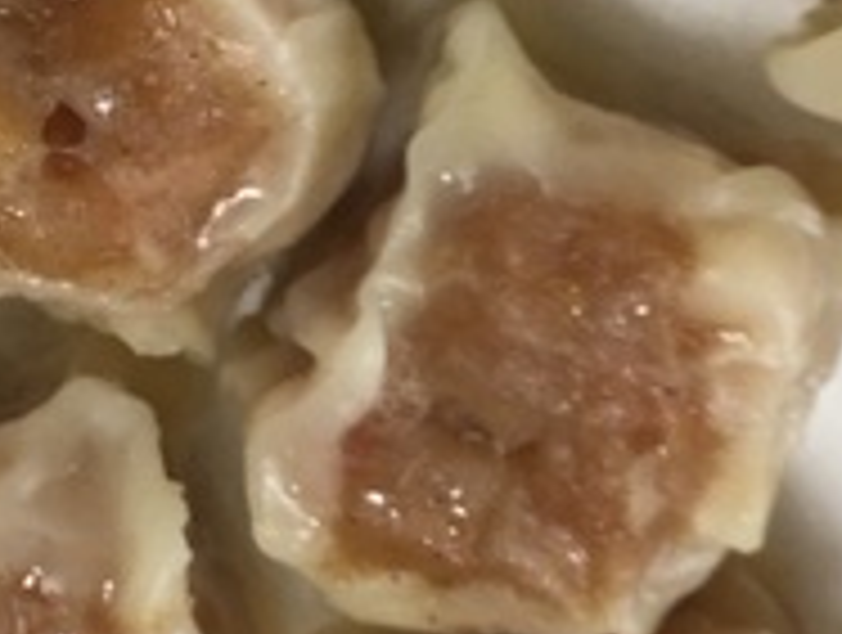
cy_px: 310
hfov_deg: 19.5
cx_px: 747
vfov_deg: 15.0
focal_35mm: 99
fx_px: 2413
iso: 32
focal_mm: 4.15
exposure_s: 1/15
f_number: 2.2
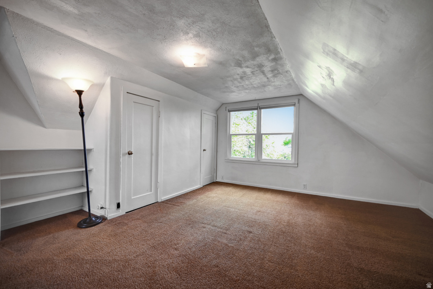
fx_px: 168
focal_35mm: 14
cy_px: 144
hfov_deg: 104.3
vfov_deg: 81.2
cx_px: 216
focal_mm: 14
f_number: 4
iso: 640
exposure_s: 1/50
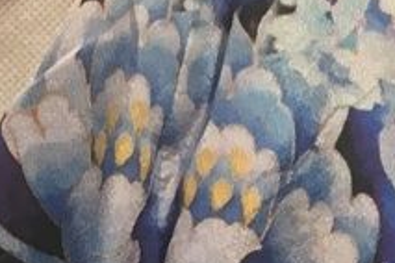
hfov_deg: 8.8
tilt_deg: -12.5
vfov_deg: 5.6
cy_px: 806
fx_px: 2490
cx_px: -271
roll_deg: -0.3
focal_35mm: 227
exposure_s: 1/33
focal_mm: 4.15
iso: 64
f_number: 2.2
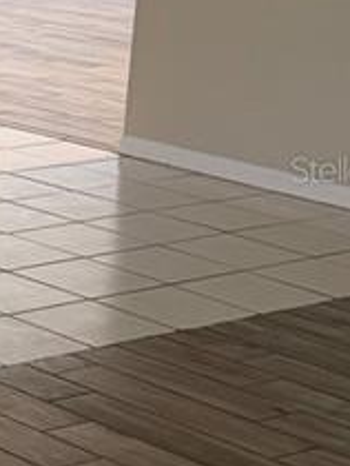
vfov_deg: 14.4
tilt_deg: -13.5
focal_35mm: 137
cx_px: -549
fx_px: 1843
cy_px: 169
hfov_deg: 9.4
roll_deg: -0.6
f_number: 1.78
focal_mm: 6.76
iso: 250
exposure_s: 1/60
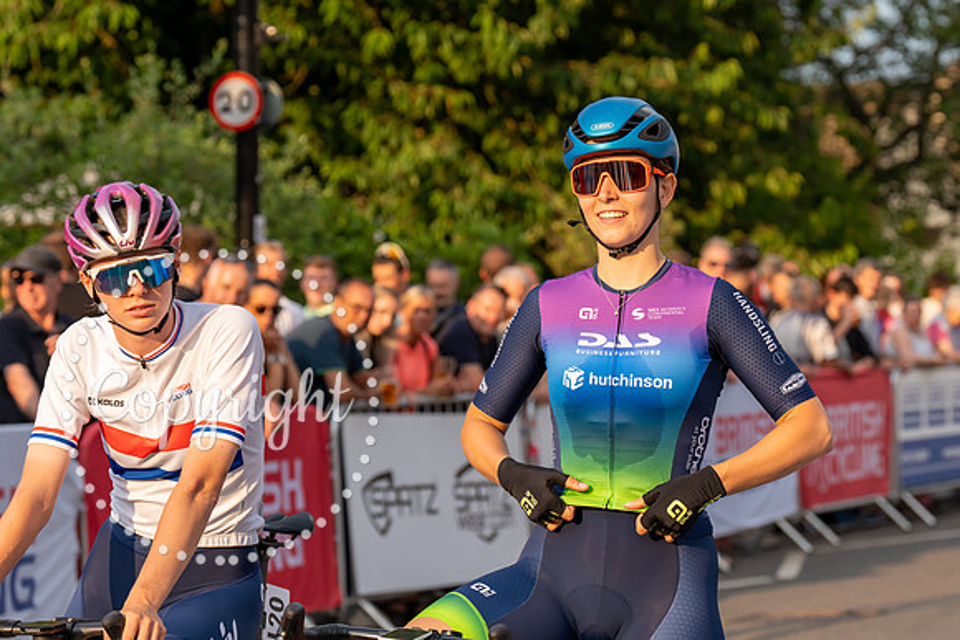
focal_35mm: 126
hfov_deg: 16.2
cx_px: 606
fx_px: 3367
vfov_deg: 10.9
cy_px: 236
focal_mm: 100
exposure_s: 1/1250
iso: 500
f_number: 4.5
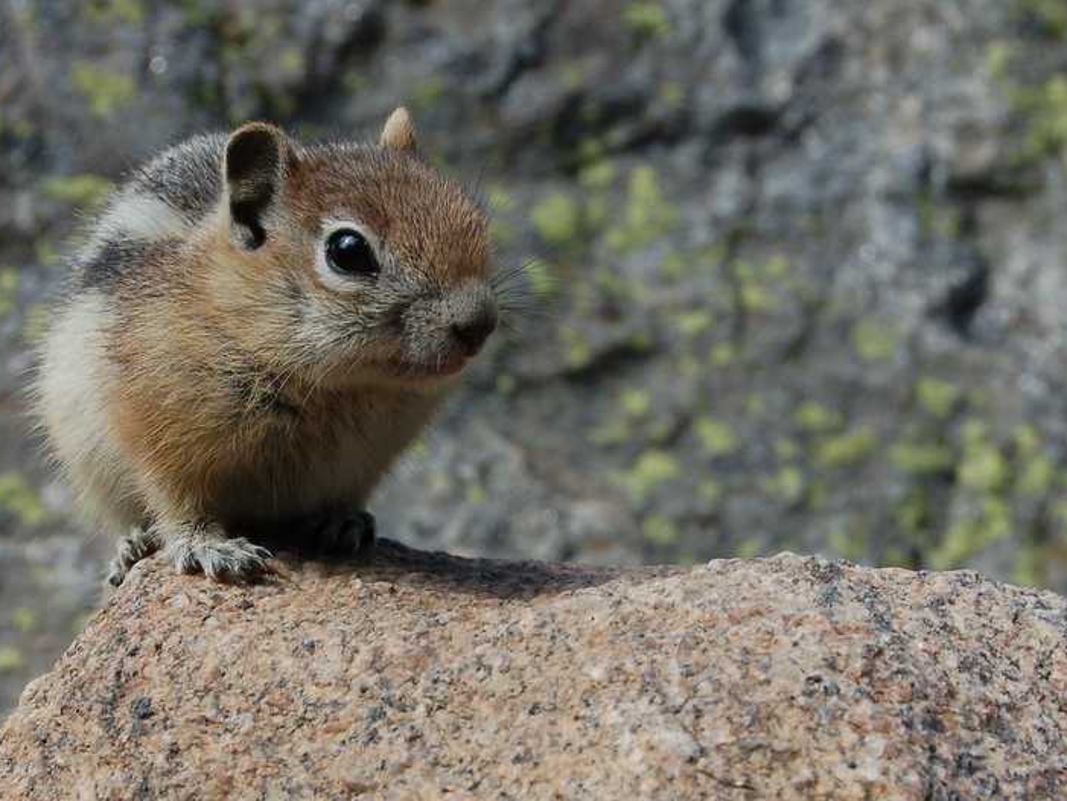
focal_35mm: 91
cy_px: 404
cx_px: 498
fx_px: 2792
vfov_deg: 16.3
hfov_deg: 21.6
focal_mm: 55
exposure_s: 1/250
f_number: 10
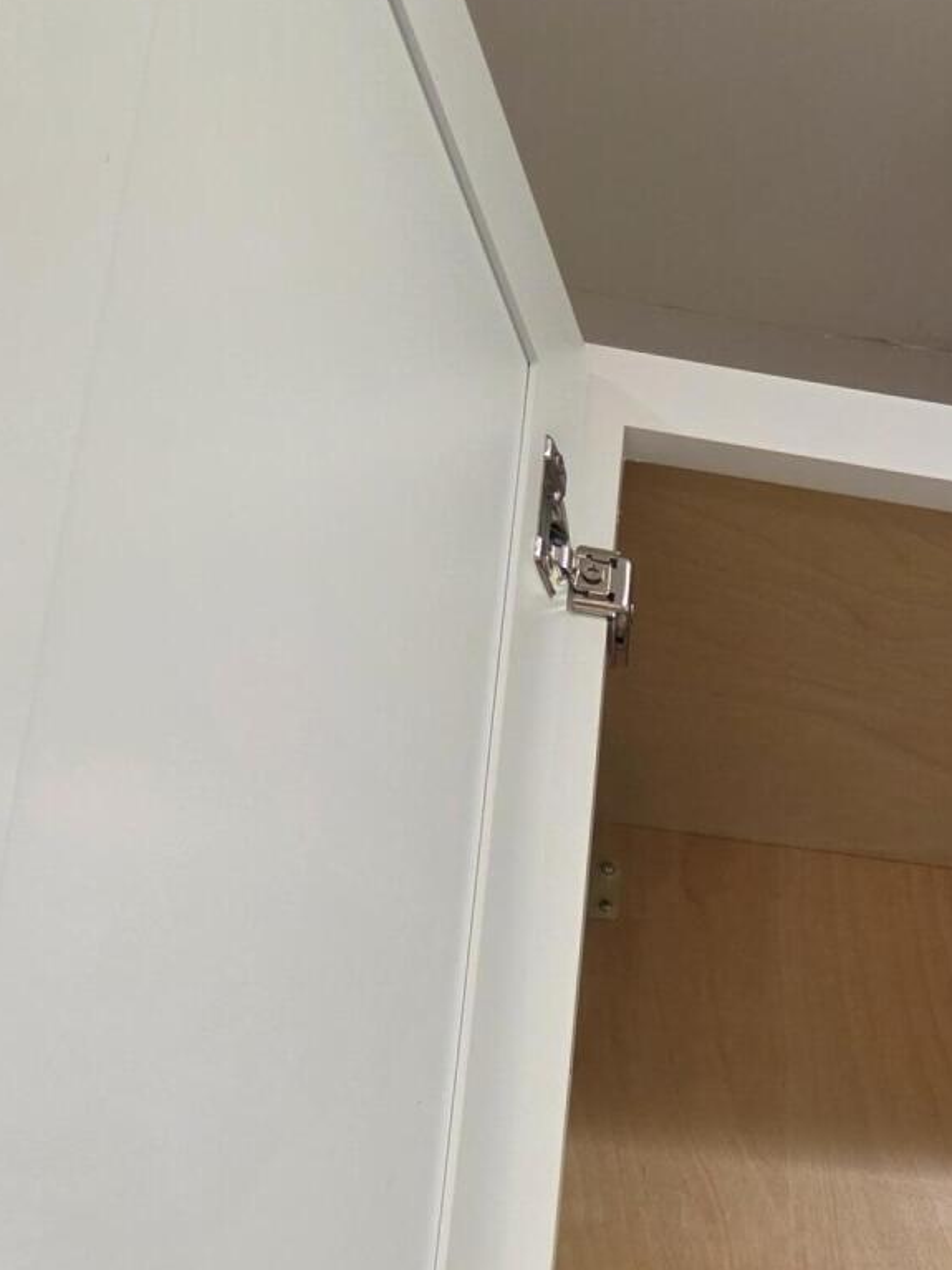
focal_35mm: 60
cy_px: 1525
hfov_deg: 22.7
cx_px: 1099
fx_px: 2201
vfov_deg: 28.1
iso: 64
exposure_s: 1/61
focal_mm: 5.4
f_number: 1.8
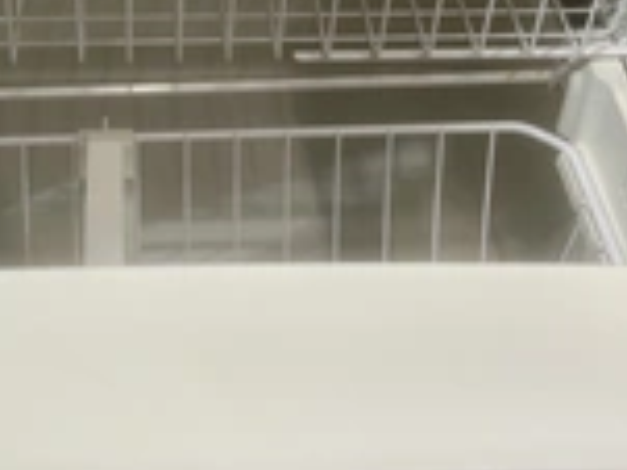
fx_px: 1249
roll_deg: +4.7
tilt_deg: -43.2
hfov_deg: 27.3
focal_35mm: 69
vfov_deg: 21.2
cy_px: 141
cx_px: 83
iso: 125
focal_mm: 5.1
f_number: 1.6
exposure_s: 1/120
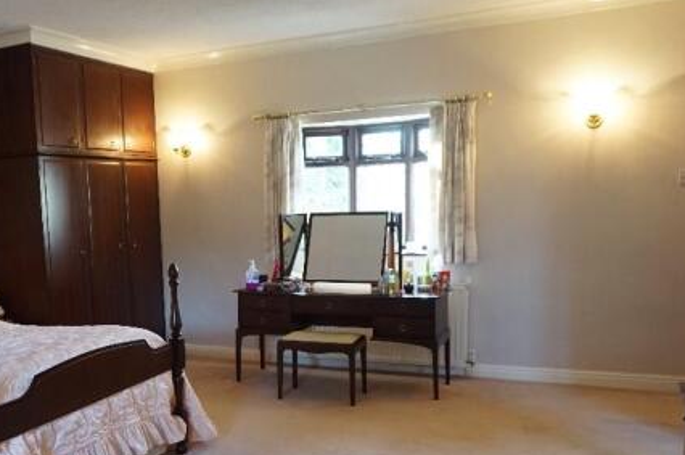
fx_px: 703
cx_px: 209
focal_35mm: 37
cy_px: 313
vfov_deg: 35.4
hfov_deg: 50.6
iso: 800
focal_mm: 16
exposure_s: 1/30
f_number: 3.5
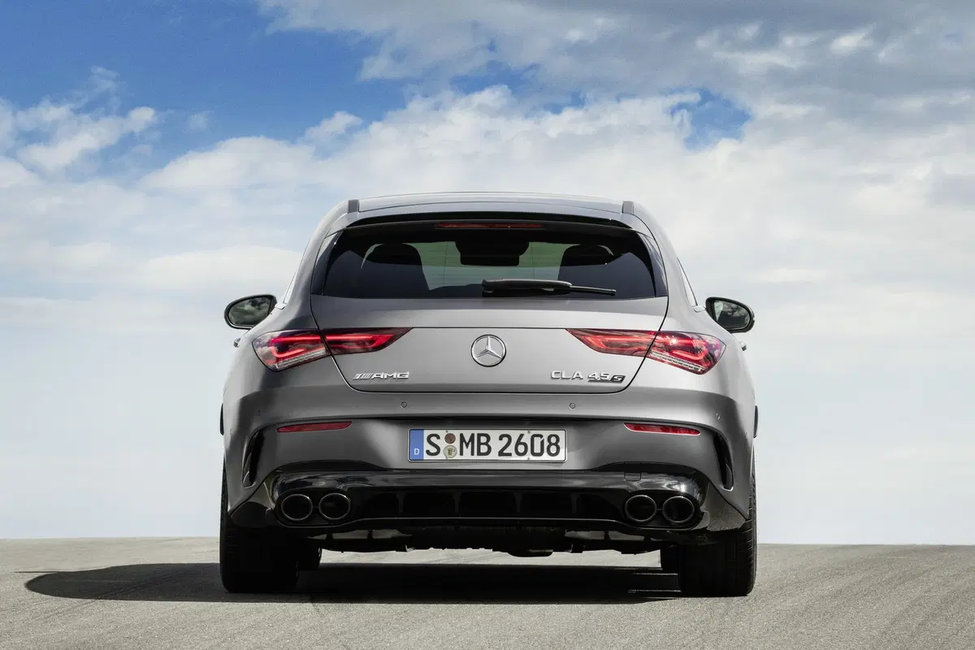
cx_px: 488
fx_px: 5850
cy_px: 325
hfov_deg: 9.5
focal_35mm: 216
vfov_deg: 6.4
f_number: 11
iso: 100
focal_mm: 180
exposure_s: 1/125
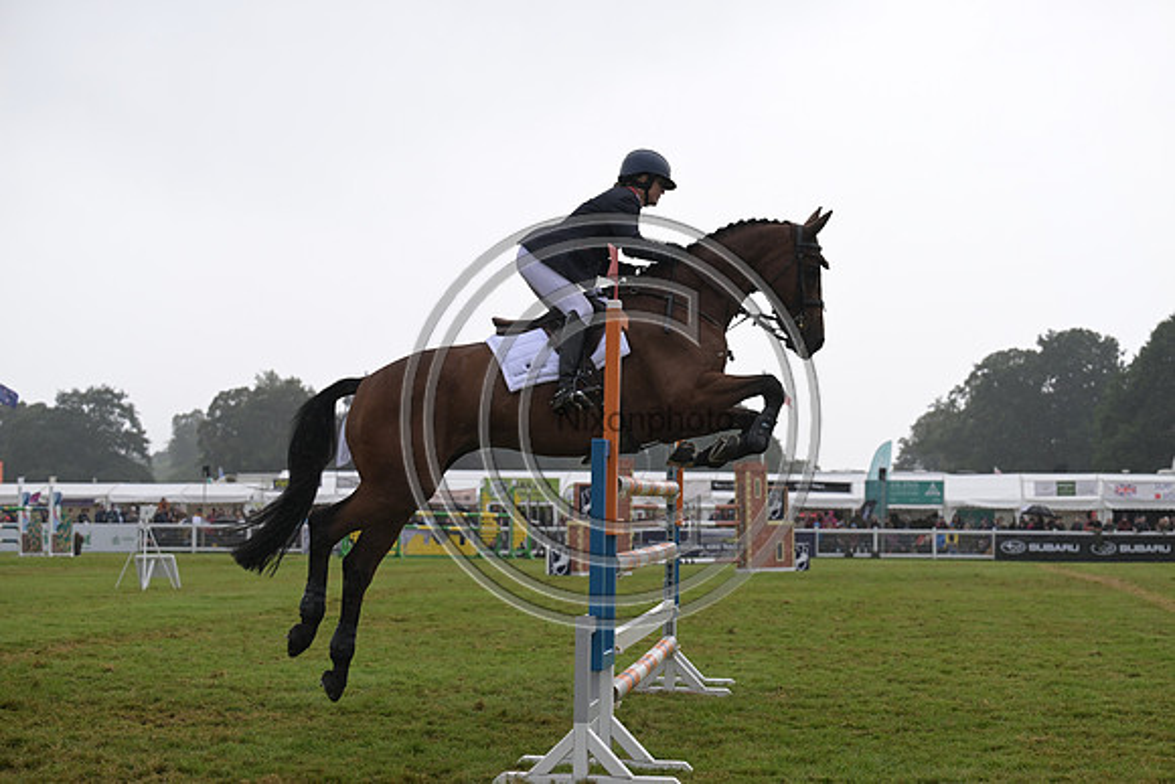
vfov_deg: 19.5
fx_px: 2285
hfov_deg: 28.8
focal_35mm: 70
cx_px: 588
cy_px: 392
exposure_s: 1/1250
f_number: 4.5
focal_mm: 70
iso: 560
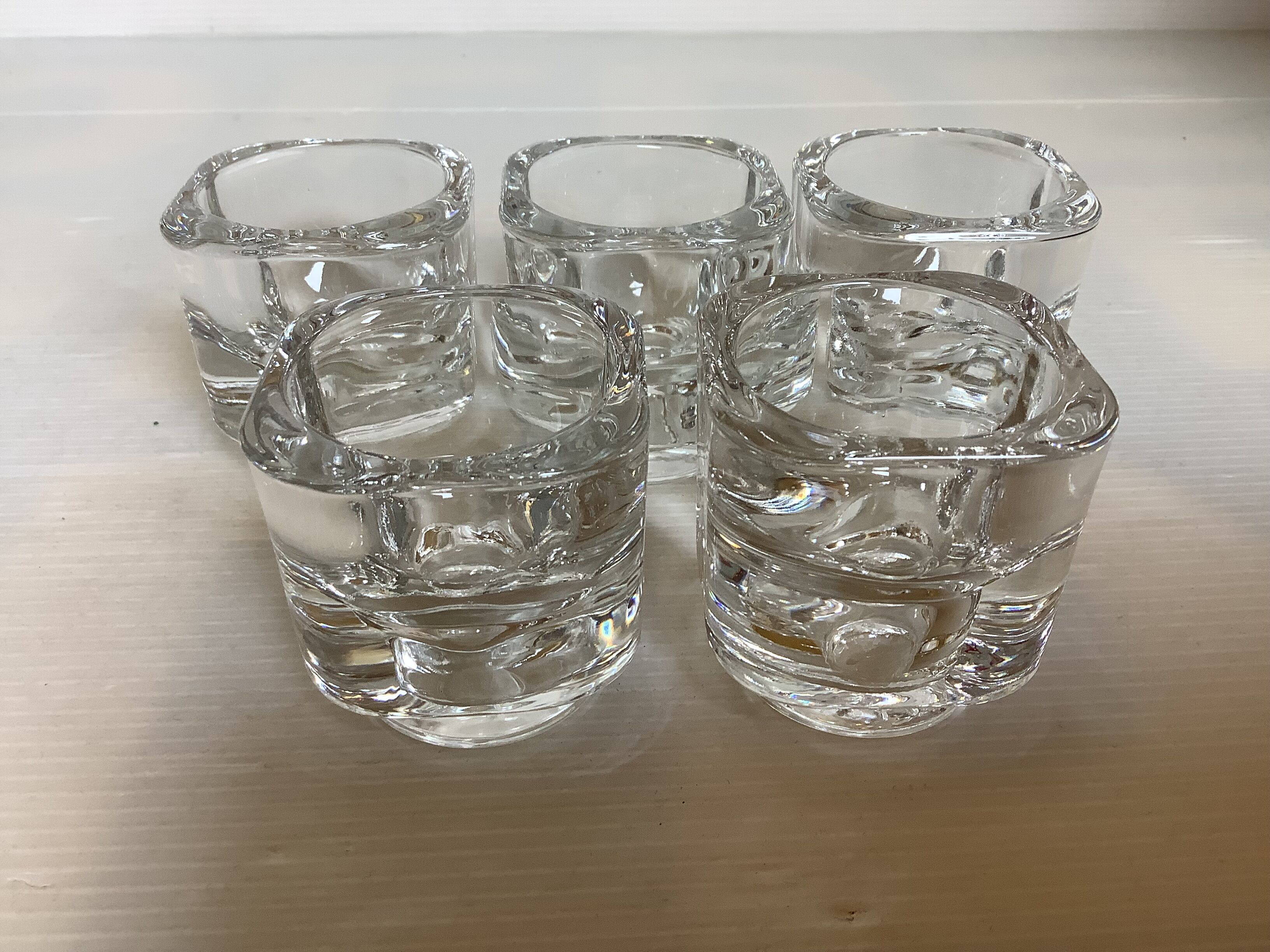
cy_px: 476
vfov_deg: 45.4
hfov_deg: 58.4
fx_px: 1137
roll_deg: -0.1
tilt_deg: -33.2
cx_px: 635
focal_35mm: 31
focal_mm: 3.3
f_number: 2.4
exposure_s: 1/50
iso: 64
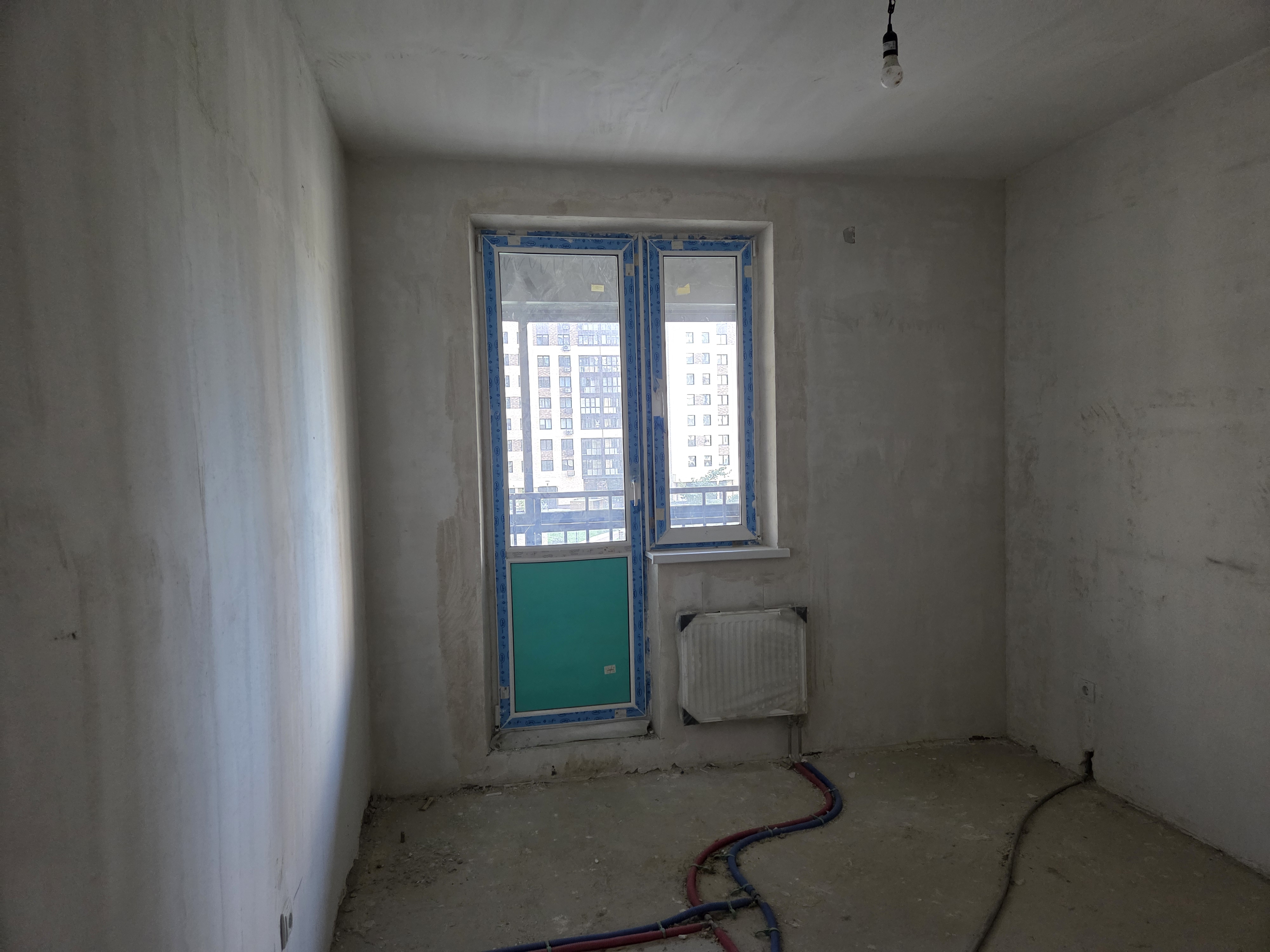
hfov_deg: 73.9
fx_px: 844
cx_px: 635
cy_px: 476
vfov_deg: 58.9
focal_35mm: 23
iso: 640
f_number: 1.8
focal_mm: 5.4
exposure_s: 1/100
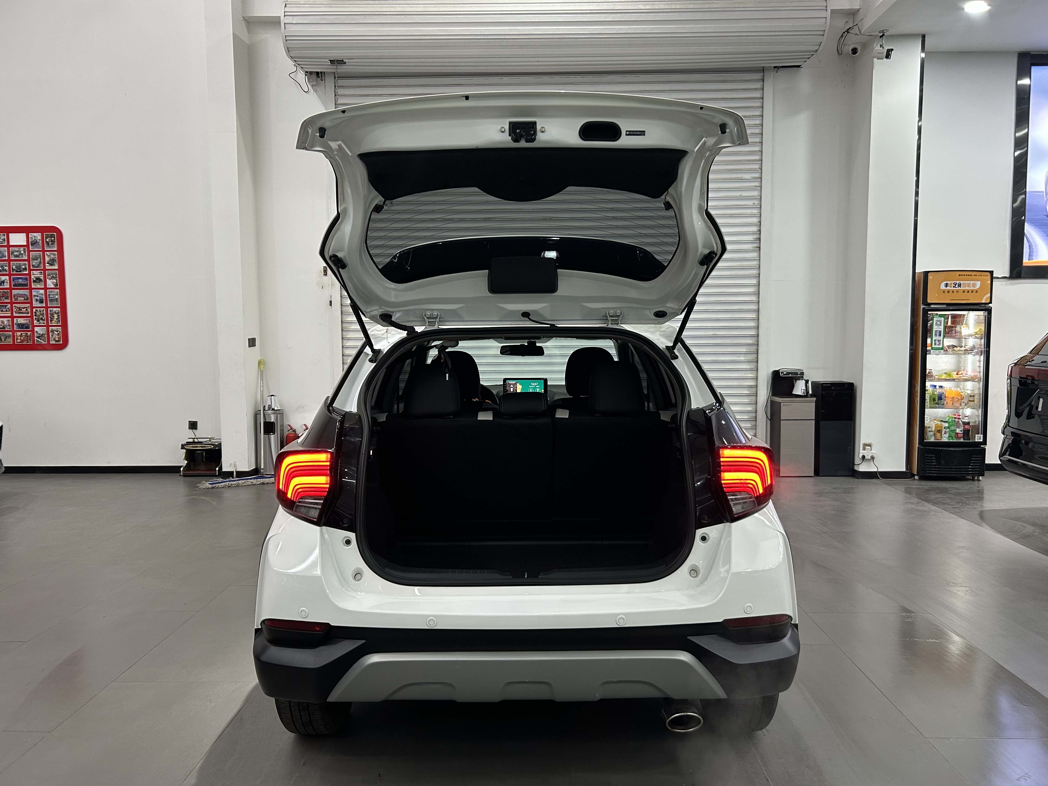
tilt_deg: -4.1
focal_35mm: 26
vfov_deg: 53.1
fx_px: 787
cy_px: 393
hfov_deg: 67.3
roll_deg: +0.1
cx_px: 524
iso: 125
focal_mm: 5.7
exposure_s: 1/100
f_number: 1.5
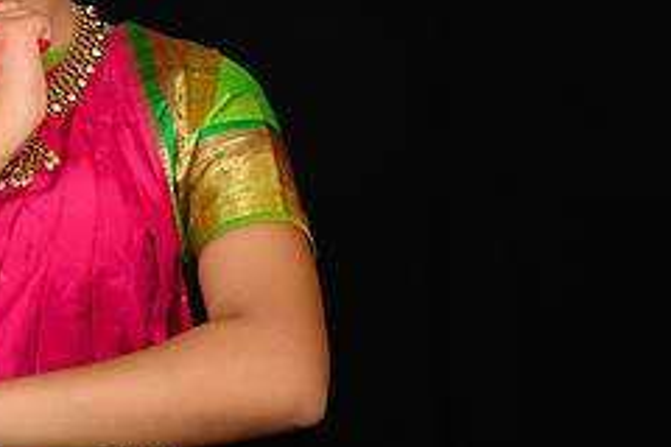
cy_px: -1
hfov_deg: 12.0
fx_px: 3150
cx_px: 8
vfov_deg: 8.1
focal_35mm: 169
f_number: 5
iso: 800
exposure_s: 1/125
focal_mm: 70
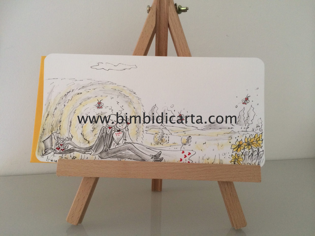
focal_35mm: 30
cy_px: 118
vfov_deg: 46.8
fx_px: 273
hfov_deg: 60.0
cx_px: 158
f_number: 2.2
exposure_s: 1/30
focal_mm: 4.12
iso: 200
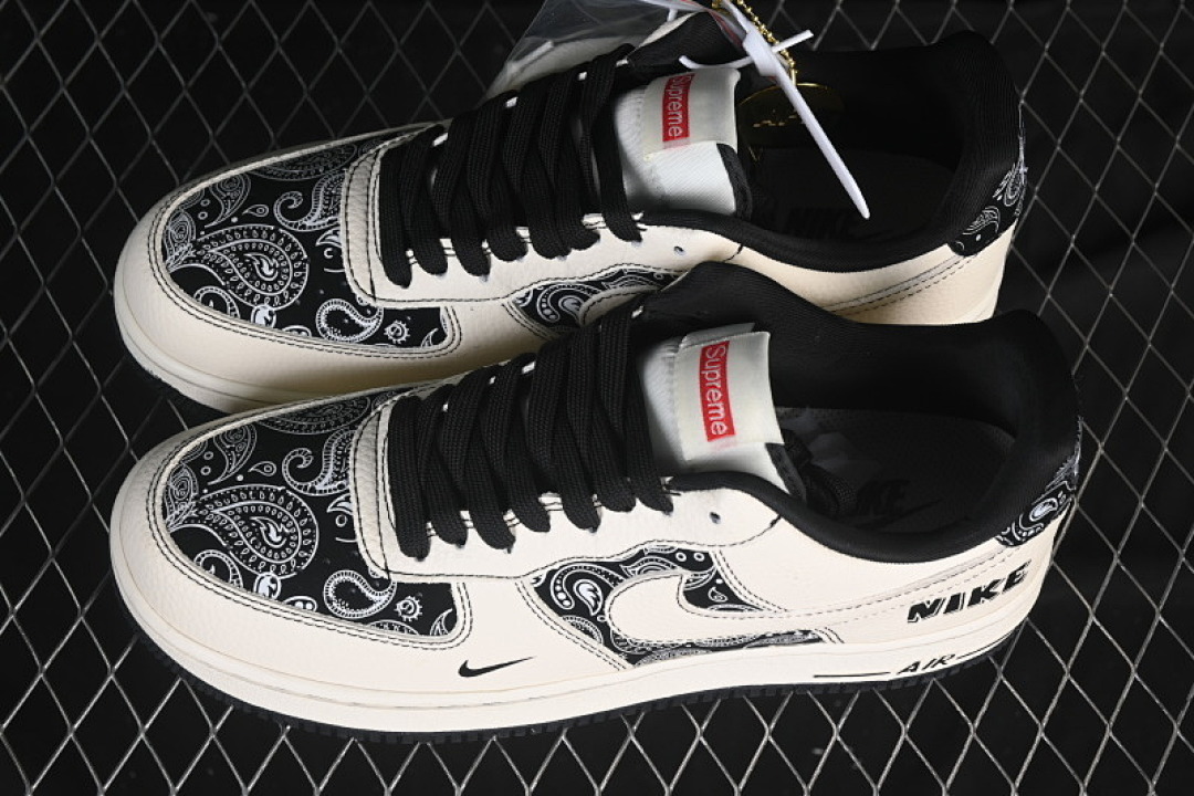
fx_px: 2487
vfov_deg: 18.2
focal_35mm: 75
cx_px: 597
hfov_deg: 27.0
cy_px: 398
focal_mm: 50
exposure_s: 1/80
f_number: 7.1
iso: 160
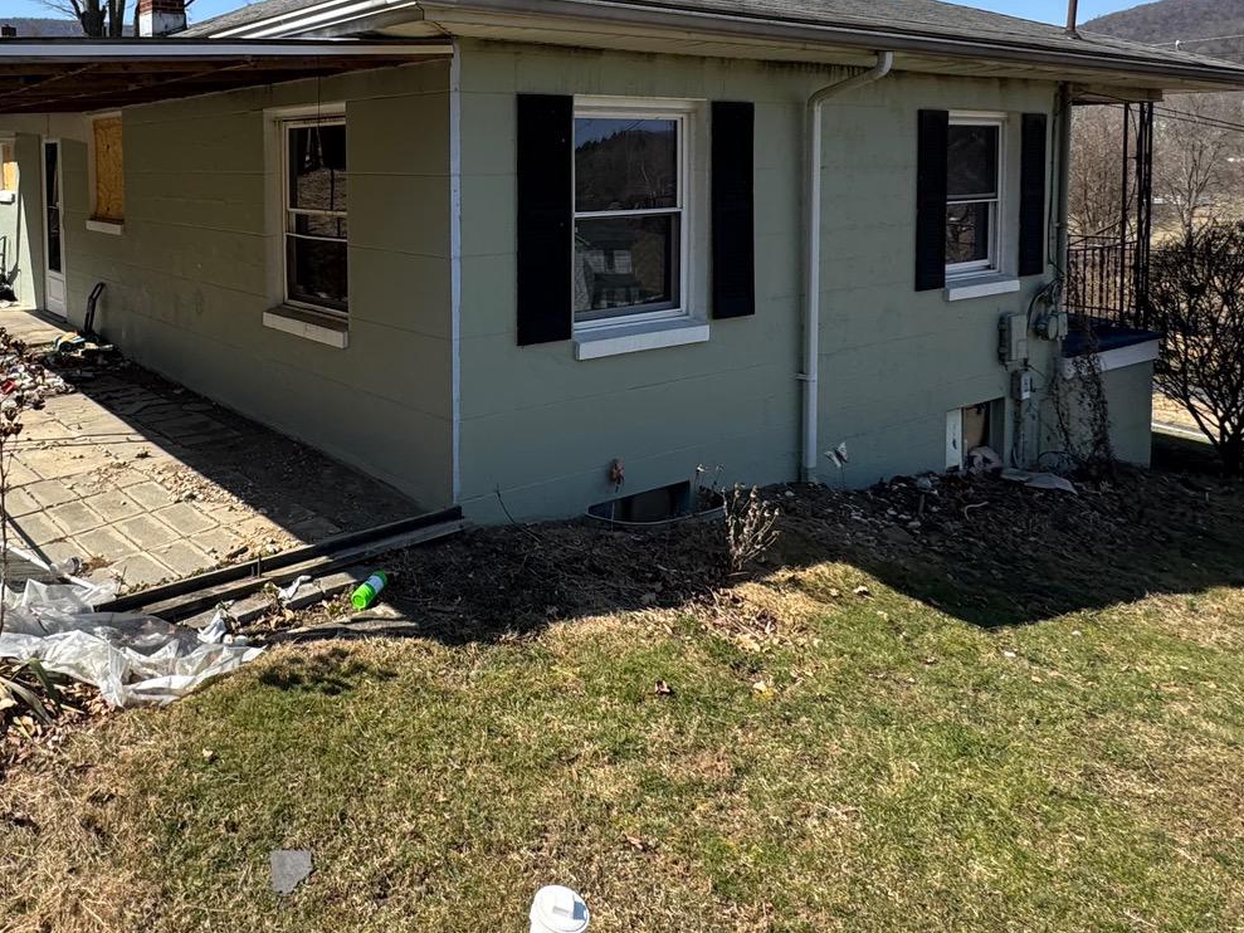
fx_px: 1042
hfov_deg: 60.0
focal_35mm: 29
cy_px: 211
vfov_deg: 46.2
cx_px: 404
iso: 40
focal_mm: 2.22
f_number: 2.2
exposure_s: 1/921
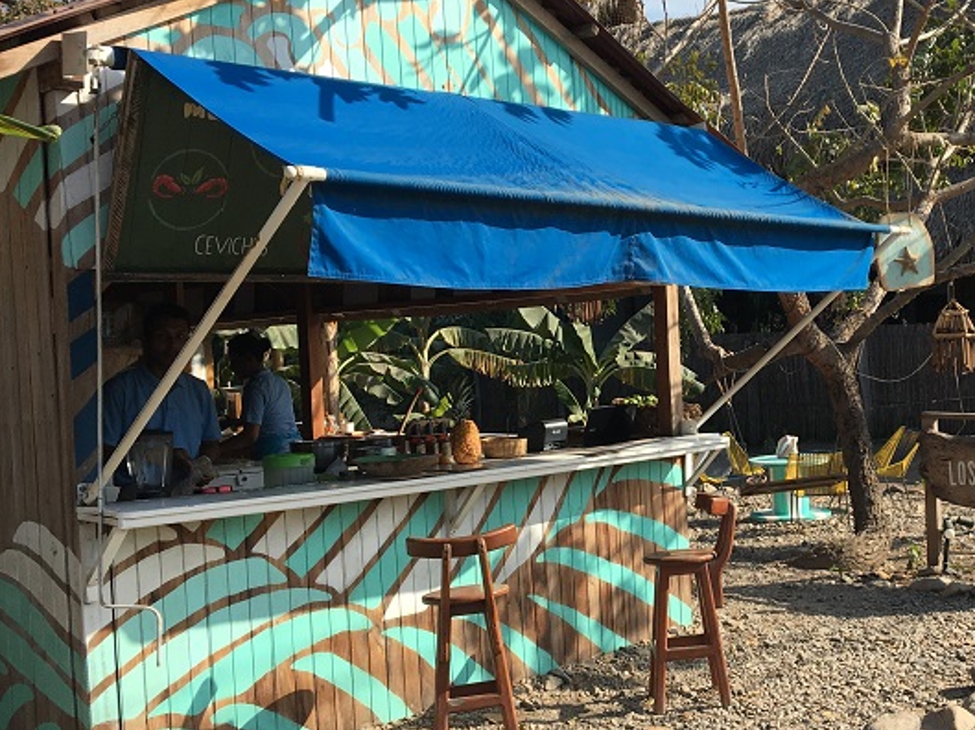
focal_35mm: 48
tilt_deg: -2.1
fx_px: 1351
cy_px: 394
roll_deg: +3.9
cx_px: 722
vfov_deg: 30.2
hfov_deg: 38.7
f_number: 2.2
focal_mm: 4.15
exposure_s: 1/1148
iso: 25
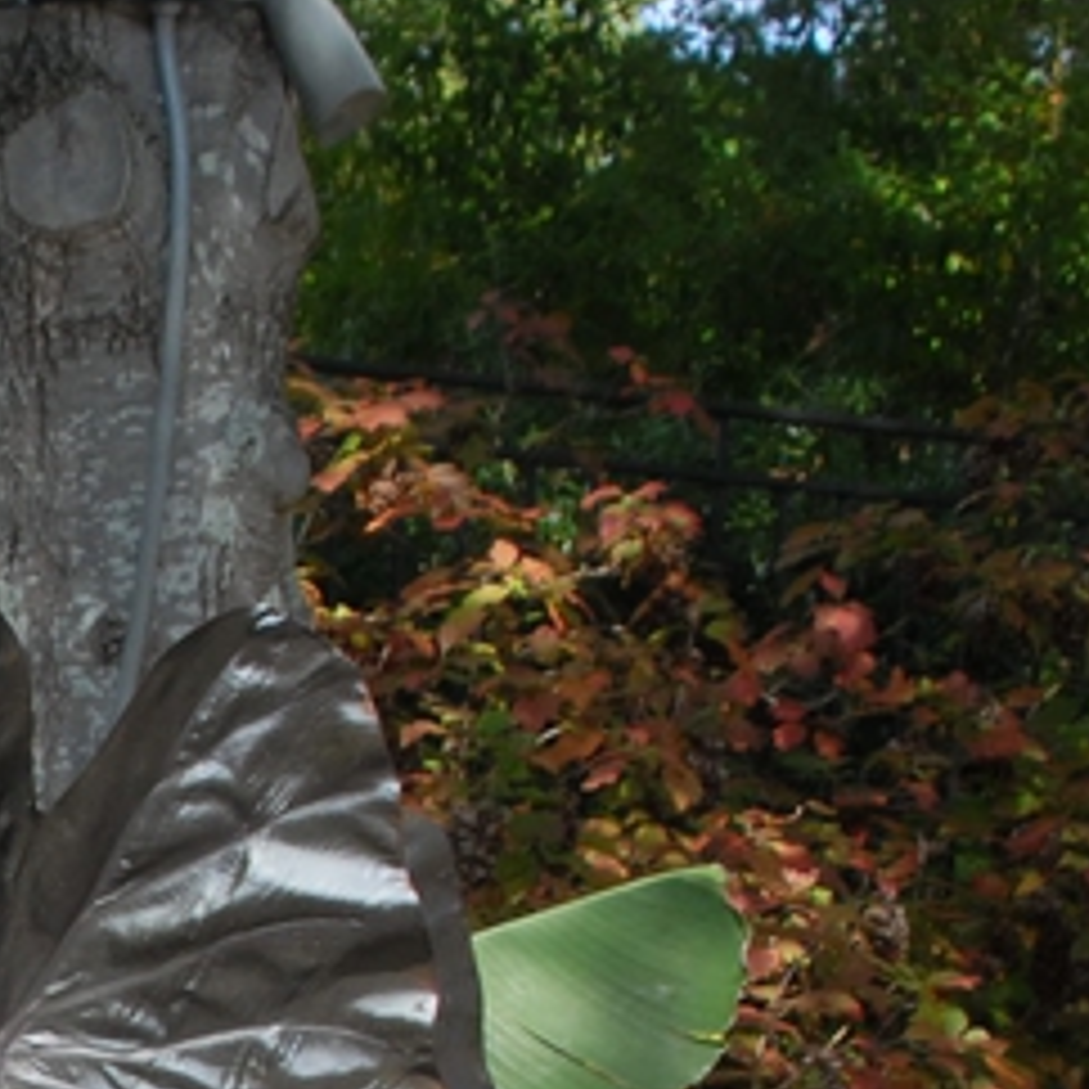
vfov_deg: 11.2
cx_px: -621
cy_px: 1465
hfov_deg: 11.1
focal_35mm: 151
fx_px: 5374
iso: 400
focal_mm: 28
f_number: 8
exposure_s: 1/250
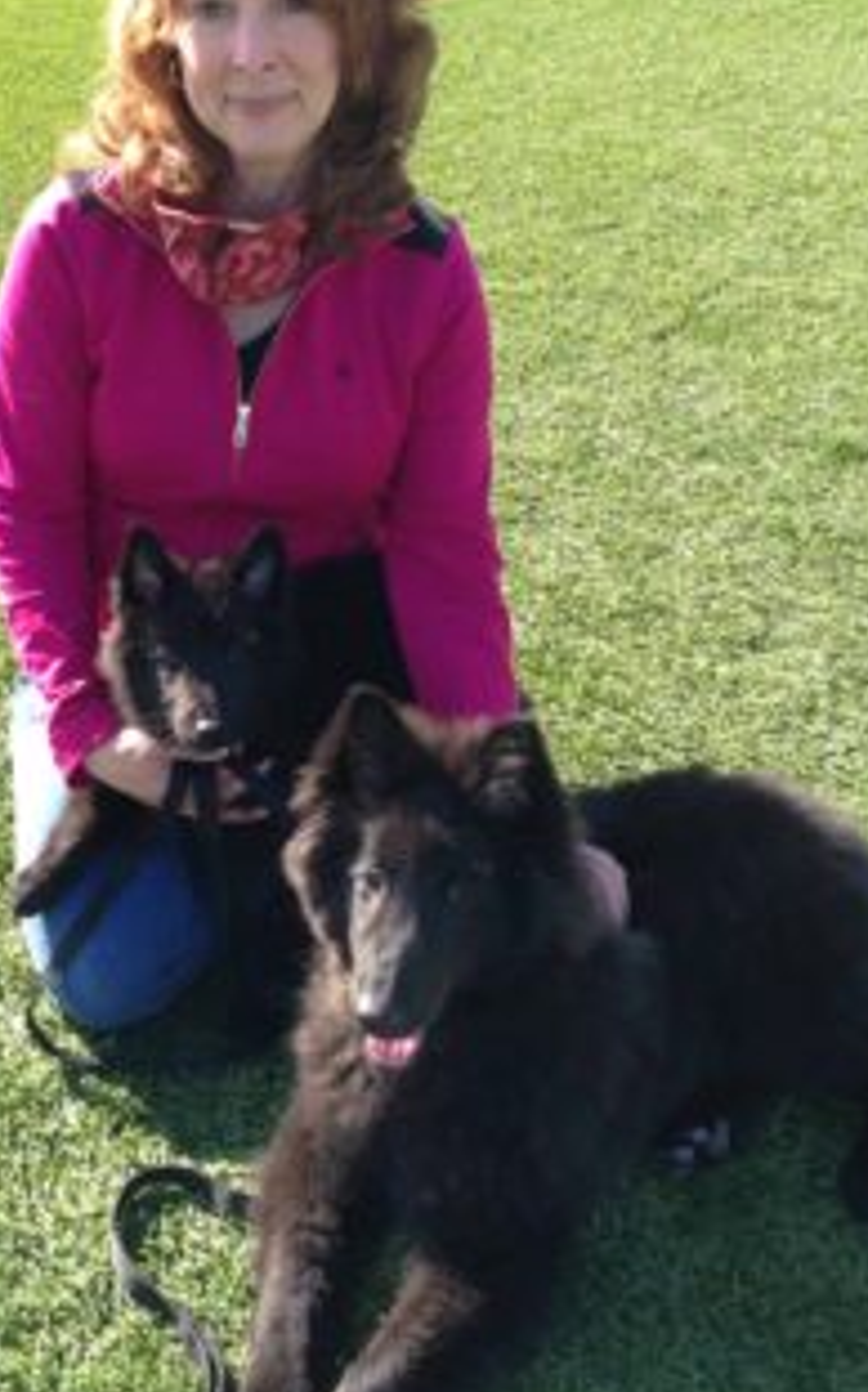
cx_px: 291
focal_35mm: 45
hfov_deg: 28.4
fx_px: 1706
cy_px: 662
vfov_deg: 44.4
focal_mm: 4.1
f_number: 2.4
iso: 50
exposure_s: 1/278
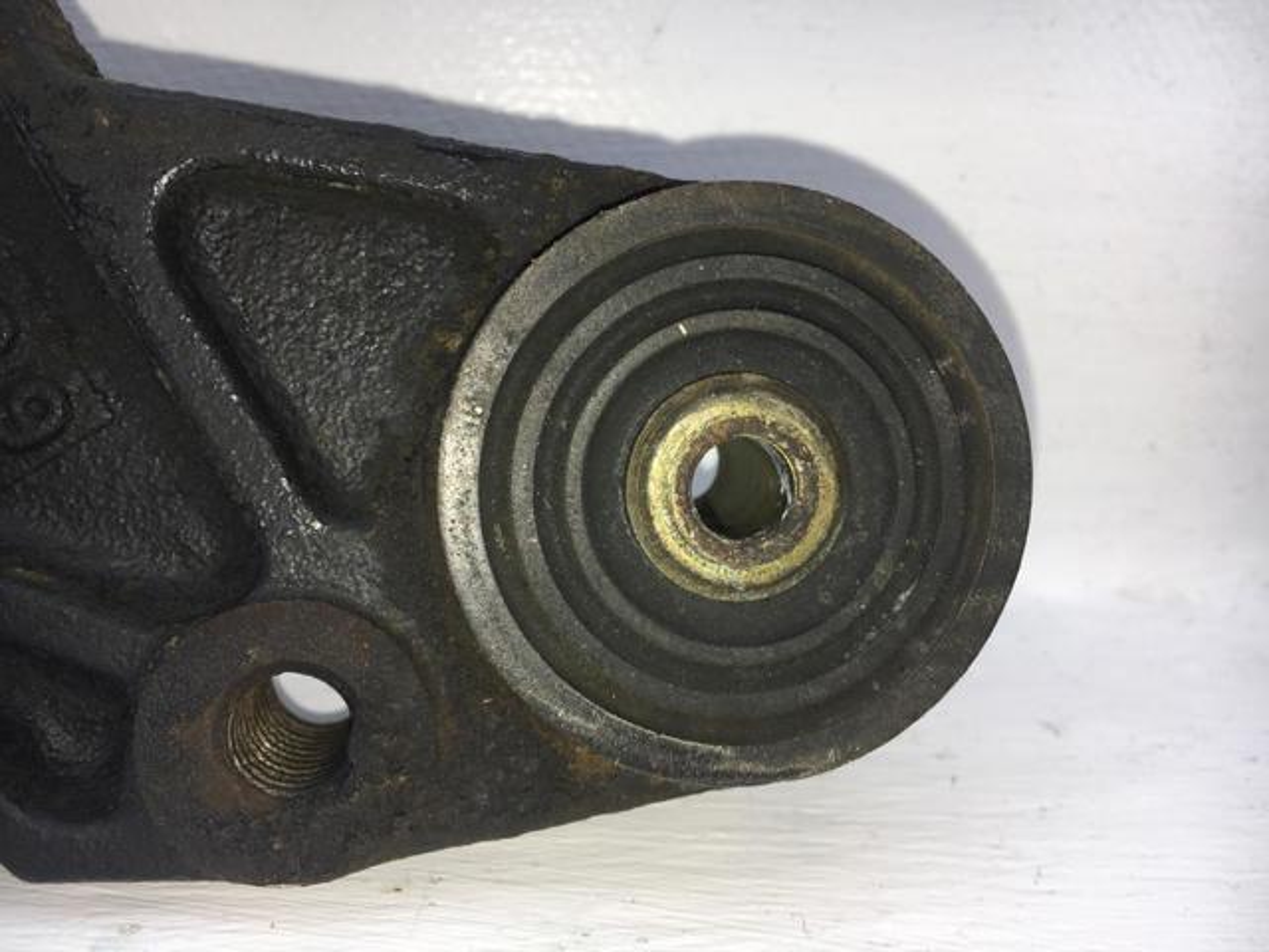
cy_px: 476
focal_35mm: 29
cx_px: 634
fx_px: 1063
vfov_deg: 48.2
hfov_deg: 61.7
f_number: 2.2
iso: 25
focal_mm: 4.15
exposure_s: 1/234
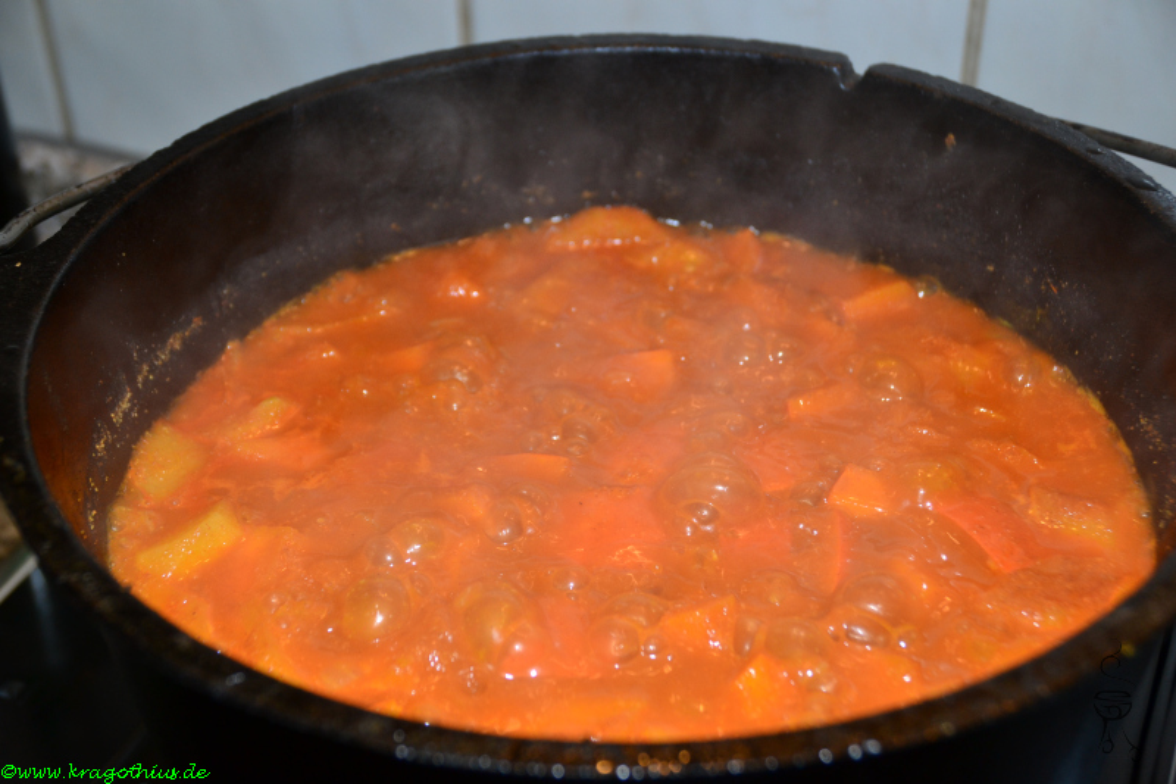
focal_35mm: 57
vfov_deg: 23.8
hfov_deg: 35.1
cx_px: 588
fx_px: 1861
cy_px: 392
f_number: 5.6
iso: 400
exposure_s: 1/60
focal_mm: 38
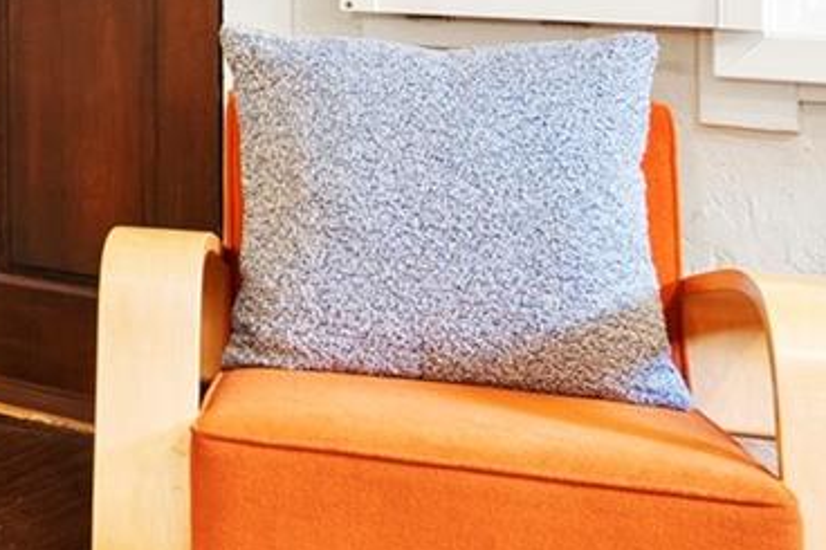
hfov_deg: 17.7
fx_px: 1995
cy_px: -144
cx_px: -747
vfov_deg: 15.1
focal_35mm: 87
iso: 640
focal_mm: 20
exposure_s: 1/1.67
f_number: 8
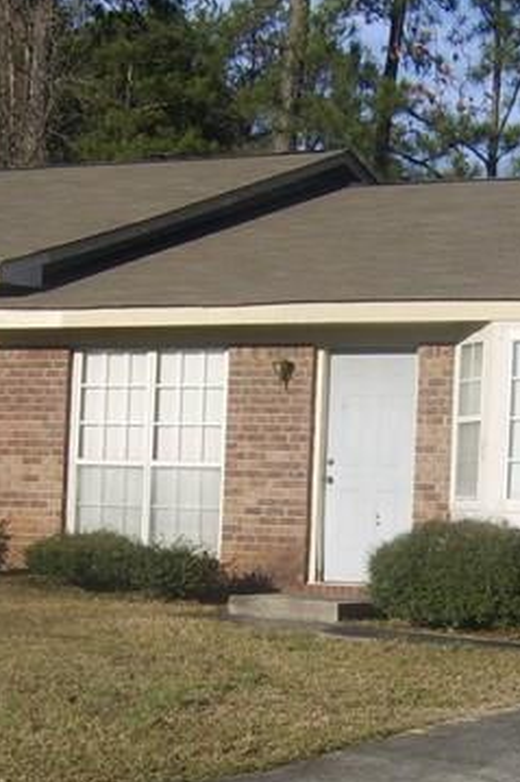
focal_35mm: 92
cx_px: 324
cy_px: 551
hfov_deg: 14.8
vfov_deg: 22.0
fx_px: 1995
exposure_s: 1/297
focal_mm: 8.13
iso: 71
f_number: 6.7
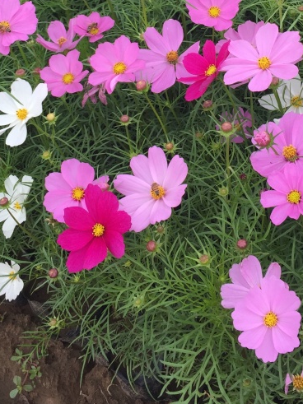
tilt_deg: -31.6
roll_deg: +6.3
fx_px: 736
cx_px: 188
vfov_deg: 29.2
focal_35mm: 63
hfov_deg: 23.2
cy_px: 23
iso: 32
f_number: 2.2
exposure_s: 1/430
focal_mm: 4.15
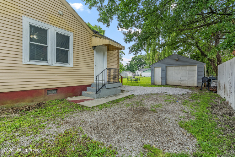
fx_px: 104
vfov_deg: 73.8
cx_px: 118
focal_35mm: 16
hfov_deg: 96.7
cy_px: 78
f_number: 13
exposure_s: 1/15
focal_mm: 16
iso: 400
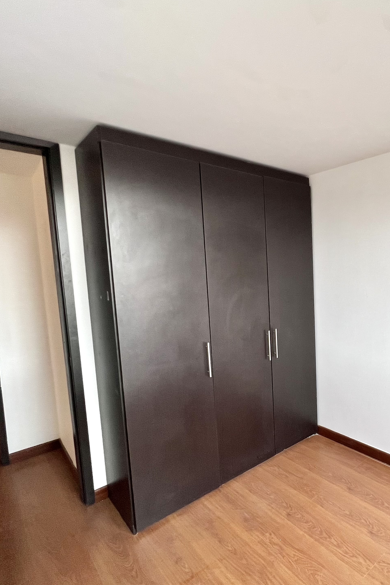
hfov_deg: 56.2
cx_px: 348
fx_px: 309
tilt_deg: -5.8
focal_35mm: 19
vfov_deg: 86.9
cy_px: 296
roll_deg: +1.3
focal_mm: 1.57
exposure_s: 1/99
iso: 64
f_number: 1.8
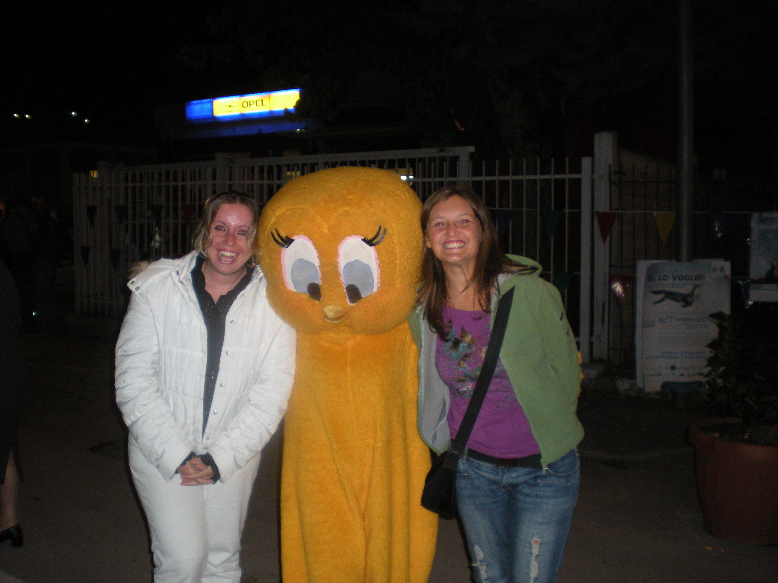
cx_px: 389
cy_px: 292
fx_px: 854
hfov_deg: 49.0
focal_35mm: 38
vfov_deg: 37.7
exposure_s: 1/60
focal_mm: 6.3
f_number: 3.1
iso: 266
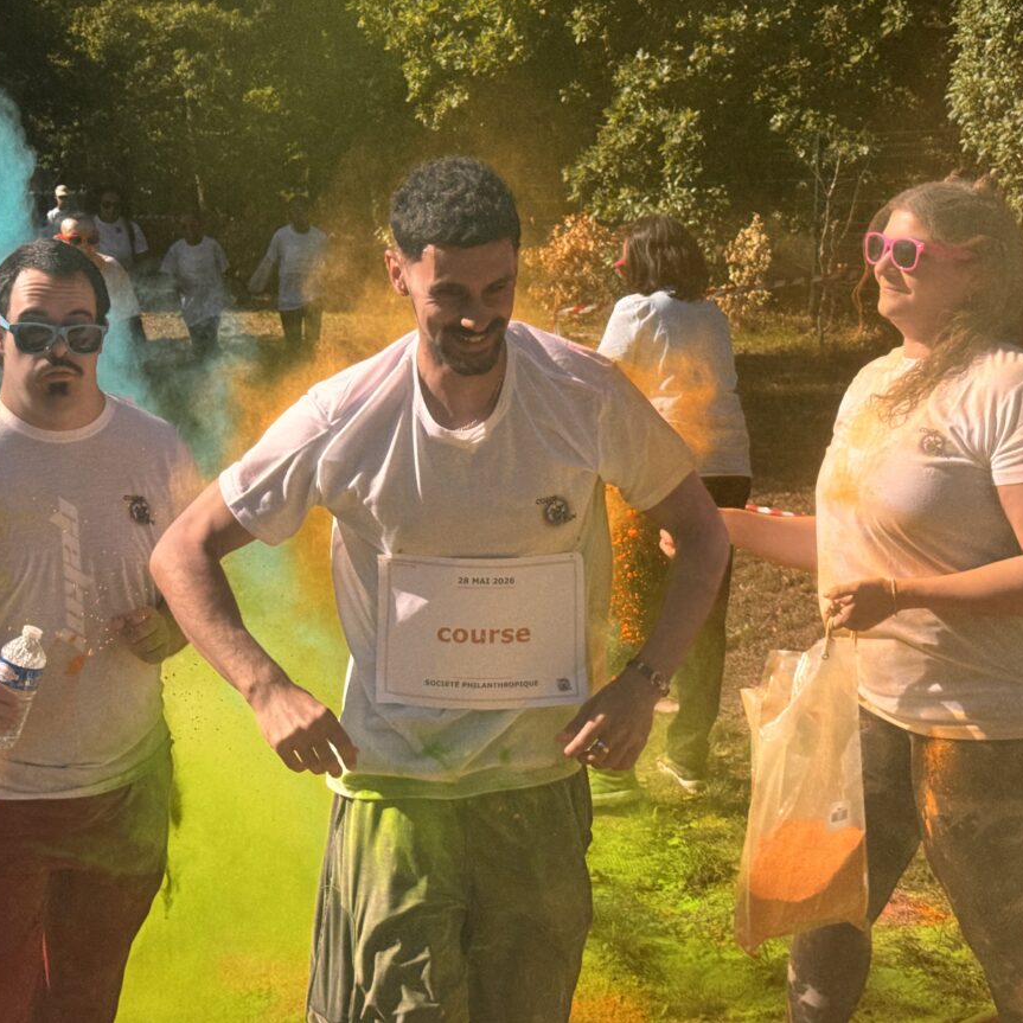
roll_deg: +0.4
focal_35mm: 57
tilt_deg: -9.7
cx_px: 465
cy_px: 509
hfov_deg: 30.0
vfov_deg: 30.0
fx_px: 1906
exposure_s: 1/3817
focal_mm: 6.76
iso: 64
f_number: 1.78
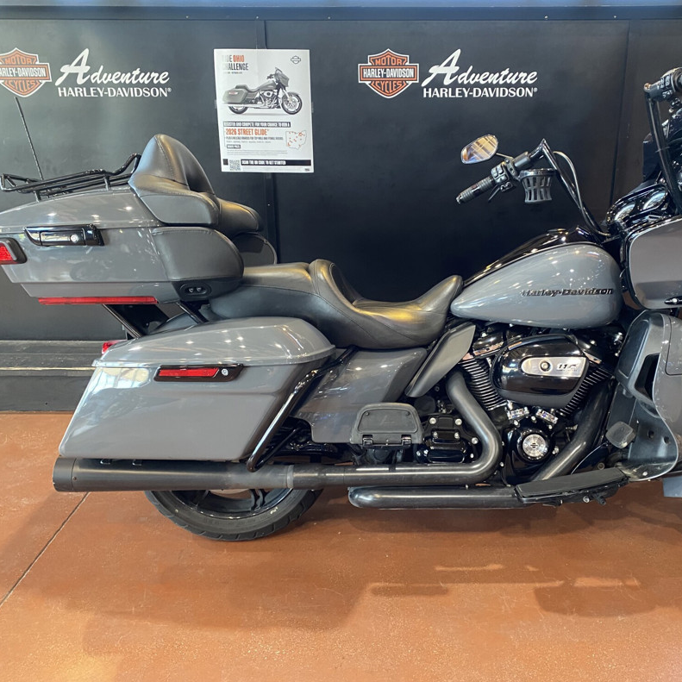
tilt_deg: -18.7
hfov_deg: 52.3
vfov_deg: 52.5
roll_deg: +0.3
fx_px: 691
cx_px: 396
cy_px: 338
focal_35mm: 31
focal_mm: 4.25
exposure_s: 1/60
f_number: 1.8
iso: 320
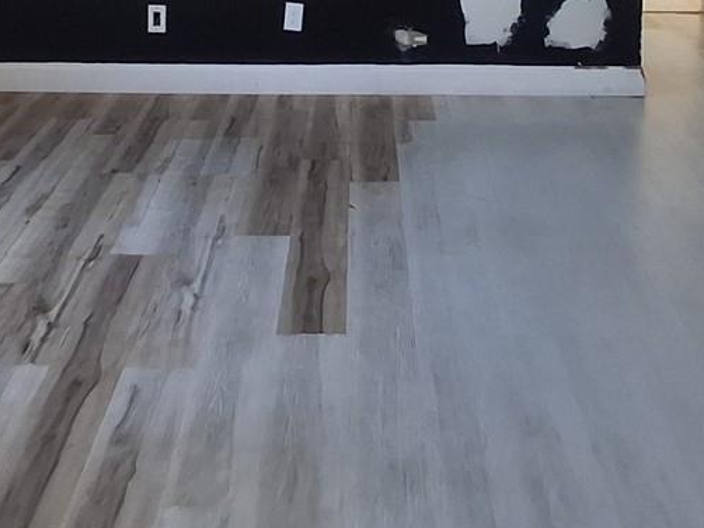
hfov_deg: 37.5
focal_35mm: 51
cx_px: 328
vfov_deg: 25.0
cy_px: -146
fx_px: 1037
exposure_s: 1/120
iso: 40
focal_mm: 1.64
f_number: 2.2
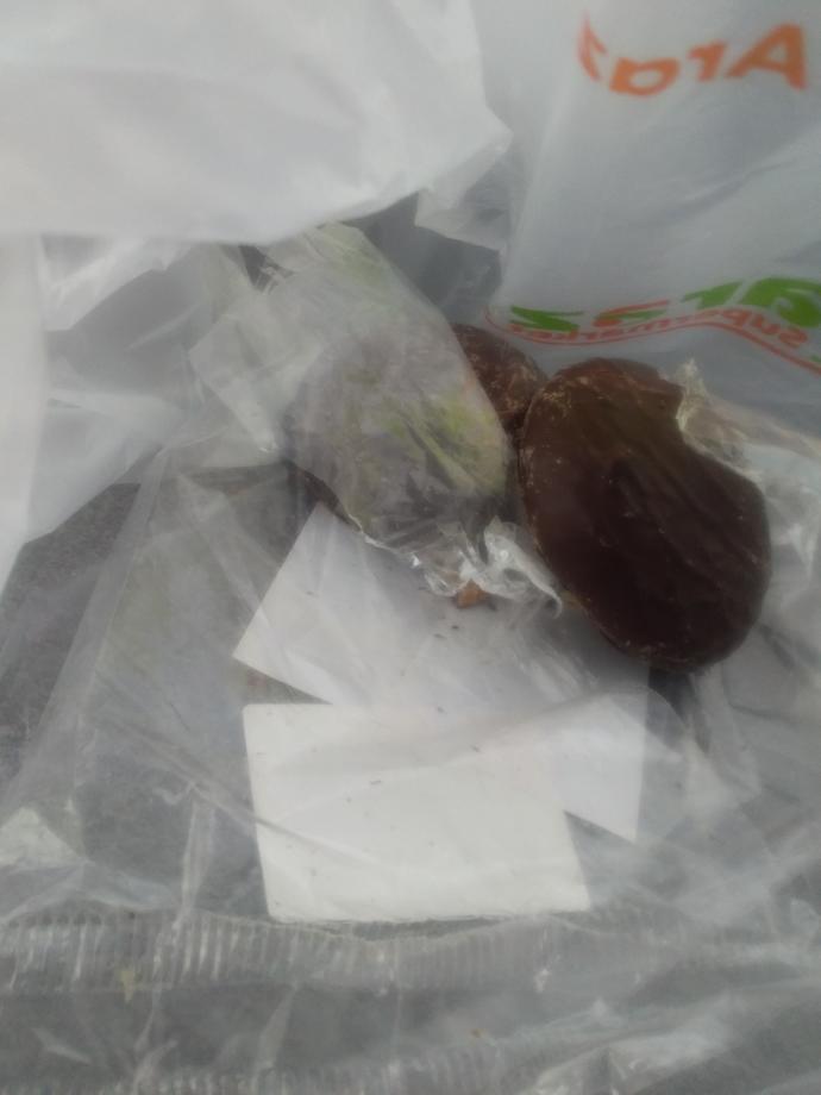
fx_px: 980
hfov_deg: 45.4
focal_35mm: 31
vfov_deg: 58.4
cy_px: 548
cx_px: 410
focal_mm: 3.3
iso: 40
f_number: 2.2
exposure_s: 1/238
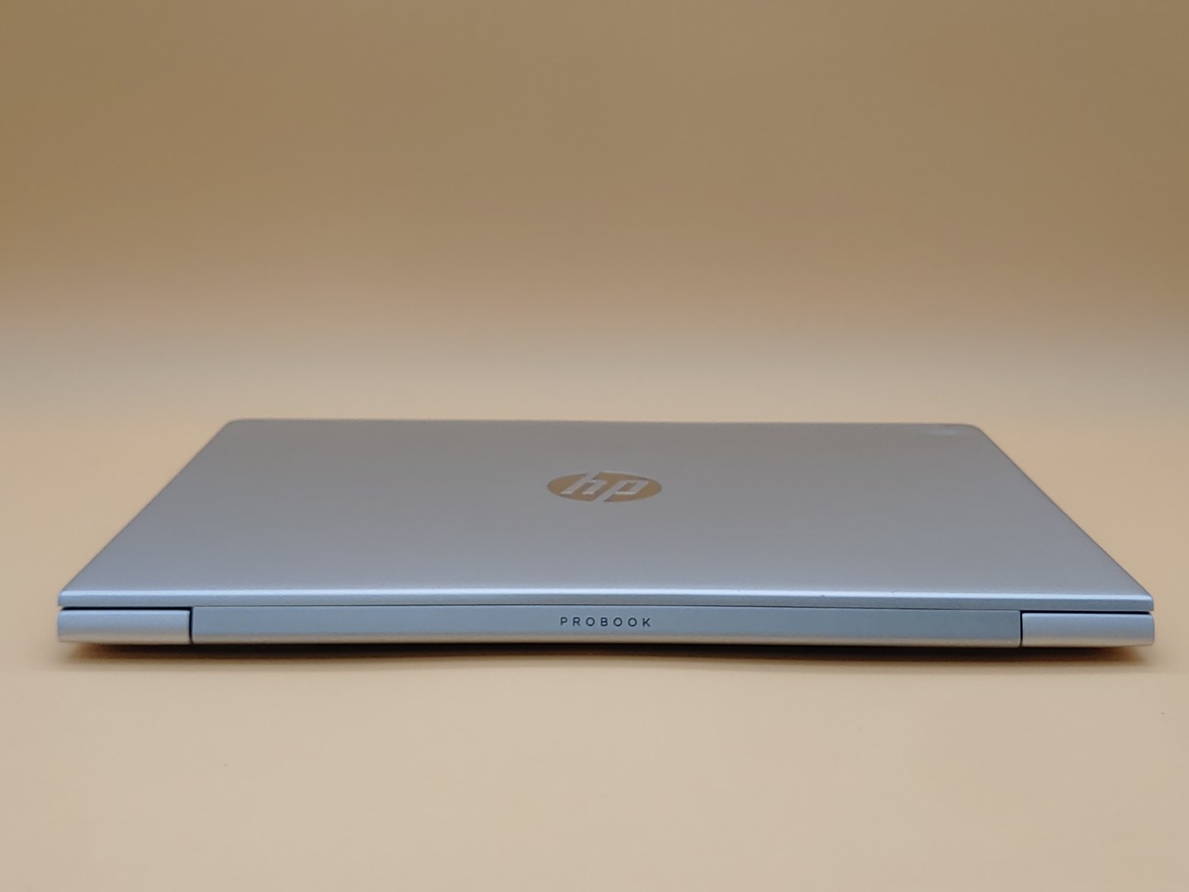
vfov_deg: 32.9
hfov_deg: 42.9
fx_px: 1511
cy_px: 446
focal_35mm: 44
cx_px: 594
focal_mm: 4.36
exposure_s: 1/307
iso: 50
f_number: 1.8
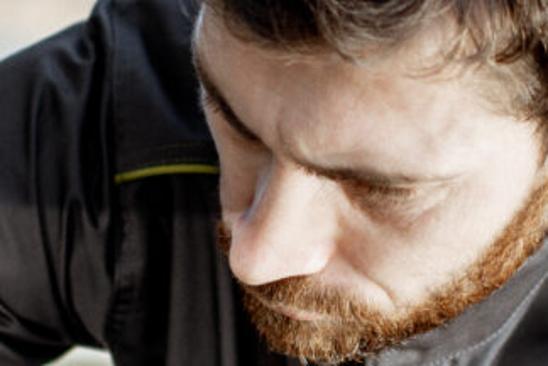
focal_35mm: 221
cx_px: 338
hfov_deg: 9.3
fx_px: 3364
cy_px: 236
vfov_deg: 6.2
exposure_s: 1/2500
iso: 200
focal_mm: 35
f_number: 2.2
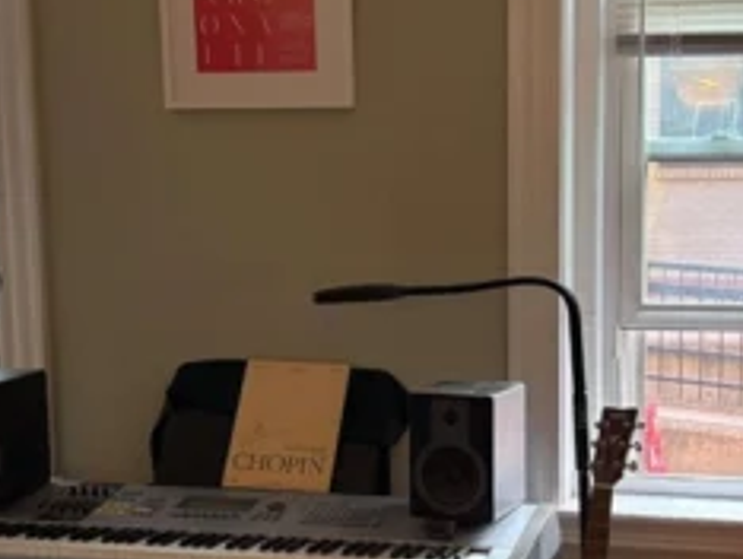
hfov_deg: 27.3
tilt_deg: -7.4
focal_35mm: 71
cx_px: 419
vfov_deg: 20.7
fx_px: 1526
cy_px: 356
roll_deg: +1.7
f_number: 1.6
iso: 125
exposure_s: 1/60
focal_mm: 5.96
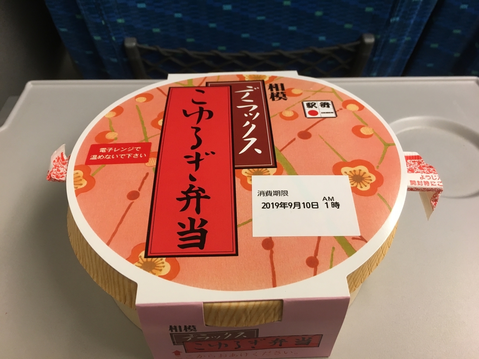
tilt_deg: -45.6
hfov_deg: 61.7
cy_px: 180
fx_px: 401
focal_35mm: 29
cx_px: 240
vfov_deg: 48.2
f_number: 2.2
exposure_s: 1/30
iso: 80
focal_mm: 4.15
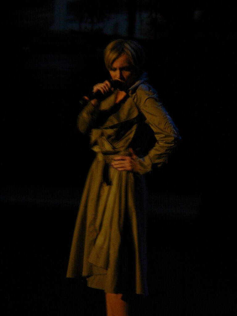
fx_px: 2337
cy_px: 158
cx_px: 118
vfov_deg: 7.7
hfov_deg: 5.8
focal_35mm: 256
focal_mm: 38
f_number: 4.1
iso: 200
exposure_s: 1/8
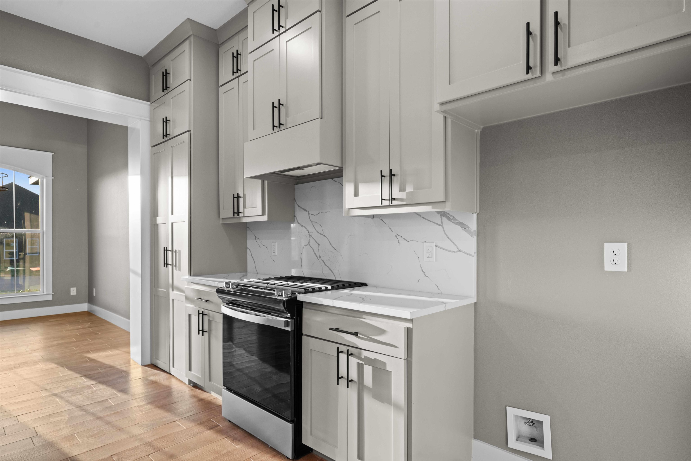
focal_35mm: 18
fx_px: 346
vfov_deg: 67.4
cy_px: 230
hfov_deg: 90.0
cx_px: 346
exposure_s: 1/6
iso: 400
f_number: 9
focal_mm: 18
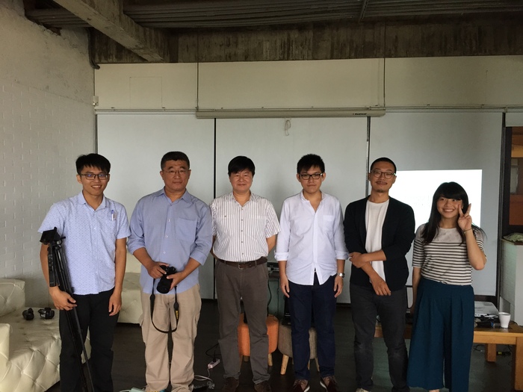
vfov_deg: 48.2
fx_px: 438
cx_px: 262
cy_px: 196
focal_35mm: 29
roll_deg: -1.6
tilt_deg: -0.7
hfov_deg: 61.7
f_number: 2.2
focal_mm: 4.15
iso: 50
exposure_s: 1/30
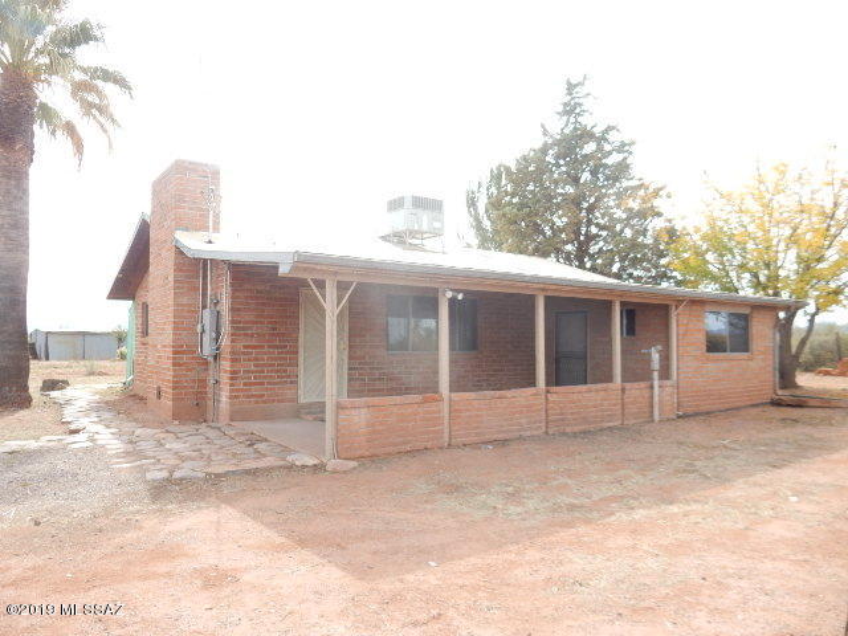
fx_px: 612
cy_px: 318
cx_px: 424
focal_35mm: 25
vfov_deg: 54.9
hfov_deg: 69.4
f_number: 3.7
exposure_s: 1/400
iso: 125
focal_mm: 4.5
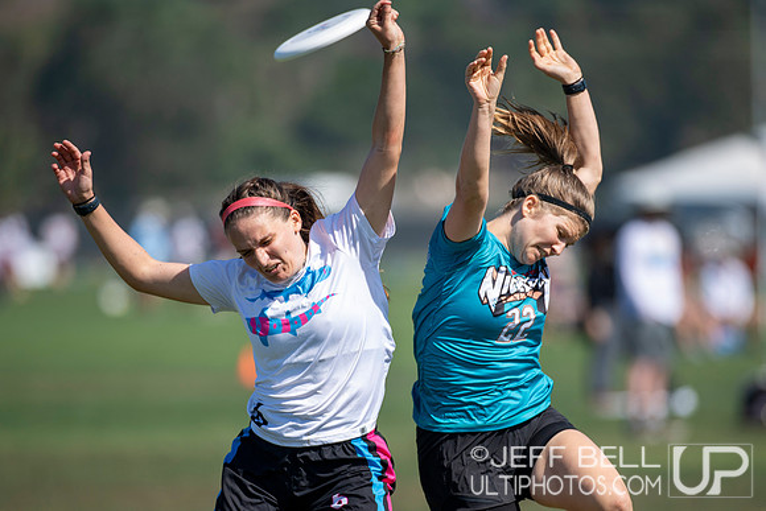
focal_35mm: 408
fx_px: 8686
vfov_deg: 3.4
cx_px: 409
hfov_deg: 5.0
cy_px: 347
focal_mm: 300
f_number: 3.2
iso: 160
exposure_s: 1/2500
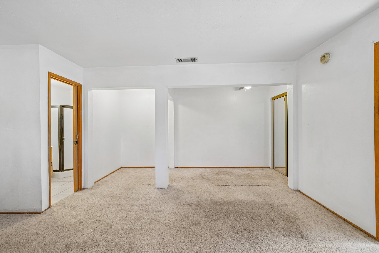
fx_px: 147
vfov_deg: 81.2
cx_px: 190
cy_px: 126
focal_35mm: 14
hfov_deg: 104.3
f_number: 8
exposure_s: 1/15
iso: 400
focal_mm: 14
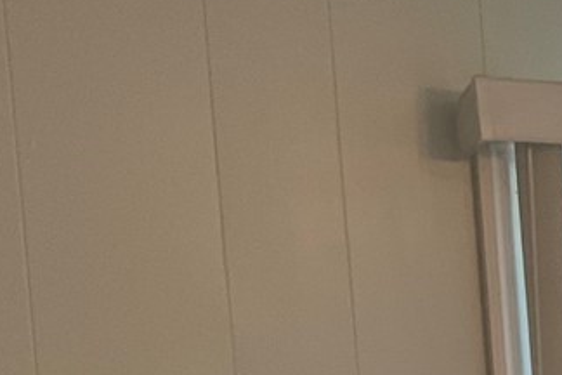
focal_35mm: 149
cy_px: 766
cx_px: 1070
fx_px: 2326
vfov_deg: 8.7
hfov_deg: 12.4
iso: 40
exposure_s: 1/60
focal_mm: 3
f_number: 1.8
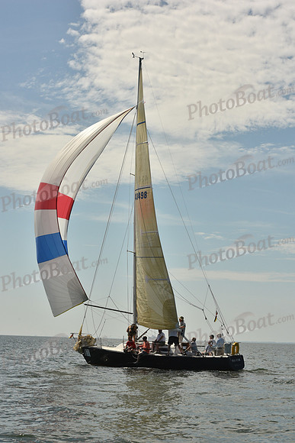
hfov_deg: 19.5
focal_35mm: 70
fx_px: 860
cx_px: 148
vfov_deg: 28.8
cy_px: 222
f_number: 13
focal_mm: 70
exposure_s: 1/1000
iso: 320
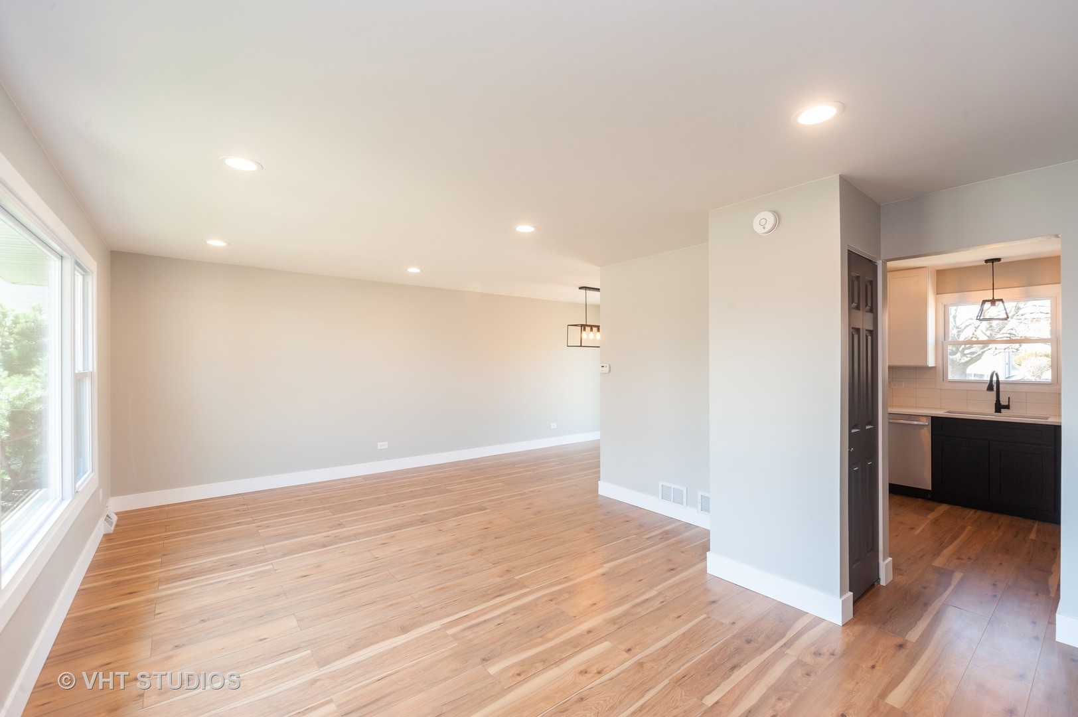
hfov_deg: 100.4
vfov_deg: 77.2
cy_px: 358
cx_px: 539
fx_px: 449
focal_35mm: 15
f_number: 8
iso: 200
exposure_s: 1/8
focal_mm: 15
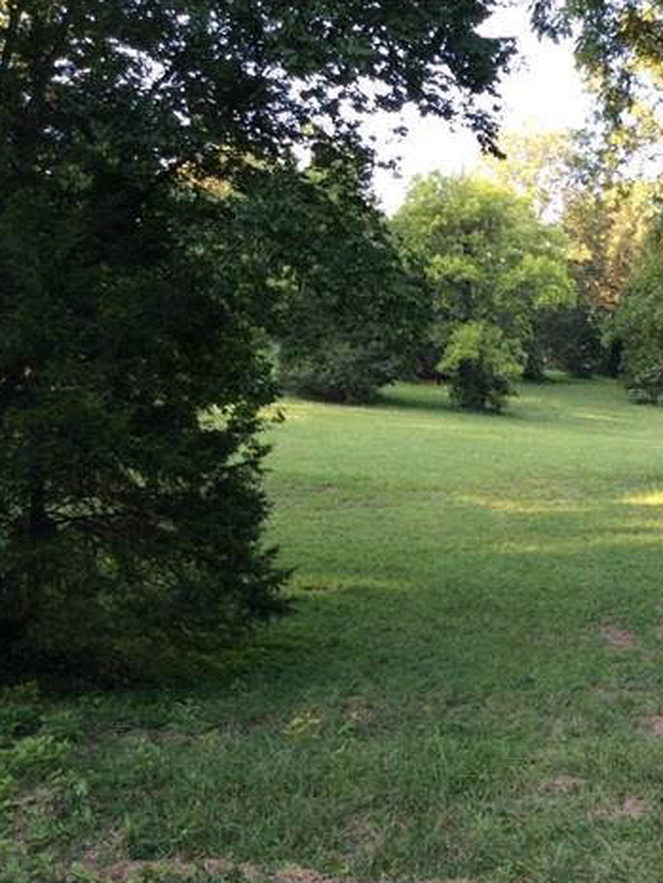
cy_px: 448
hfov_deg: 32.1
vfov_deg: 42.9
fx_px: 1123
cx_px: 522
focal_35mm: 44
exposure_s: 1/120
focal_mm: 3.3
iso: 50
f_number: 2.4
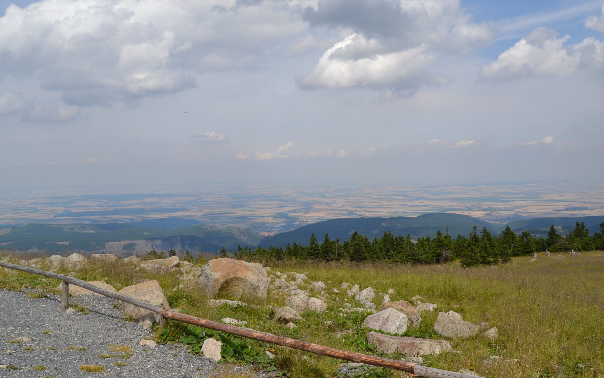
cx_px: 301
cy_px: 197
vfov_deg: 34.4
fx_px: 609
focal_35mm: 37
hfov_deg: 52.7
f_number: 9
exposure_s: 1/320
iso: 100
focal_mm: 24
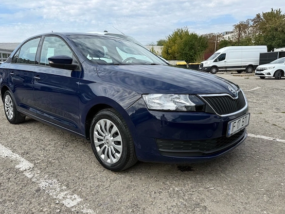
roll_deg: +1.3
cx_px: 136
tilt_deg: -11.7
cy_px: 110
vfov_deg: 53.0
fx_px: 214
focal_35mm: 26
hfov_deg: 67.3
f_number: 1.78
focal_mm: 6.76
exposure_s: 1/2703
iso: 80
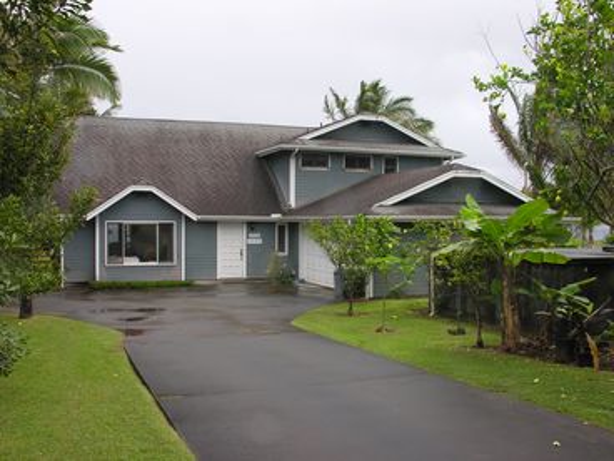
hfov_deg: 52.6
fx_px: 621
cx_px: 307
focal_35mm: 35
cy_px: 230
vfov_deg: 40.7
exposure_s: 1/187
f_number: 5.6
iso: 50
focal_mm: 8.9
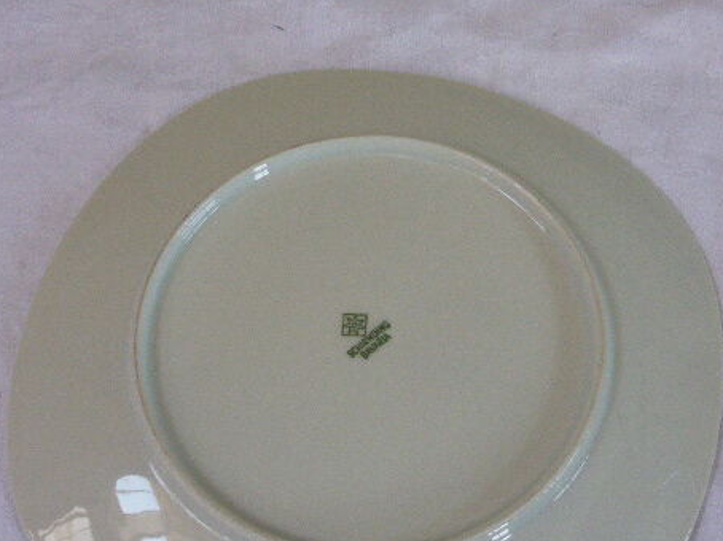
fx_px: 1148
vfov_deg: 26.3
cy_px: 379
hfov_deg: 34.9
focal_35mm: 55
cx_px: 398
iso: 400
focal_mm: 6.9
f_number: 3.9
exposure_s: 1/60
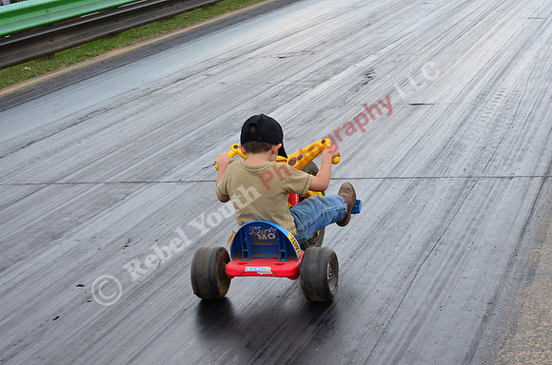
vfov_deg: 16.5
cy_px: 182
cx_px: 276
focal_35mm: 82
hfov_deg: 24.7
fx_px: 1262
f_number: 11
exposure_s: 1/500
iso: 1000
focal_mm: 55
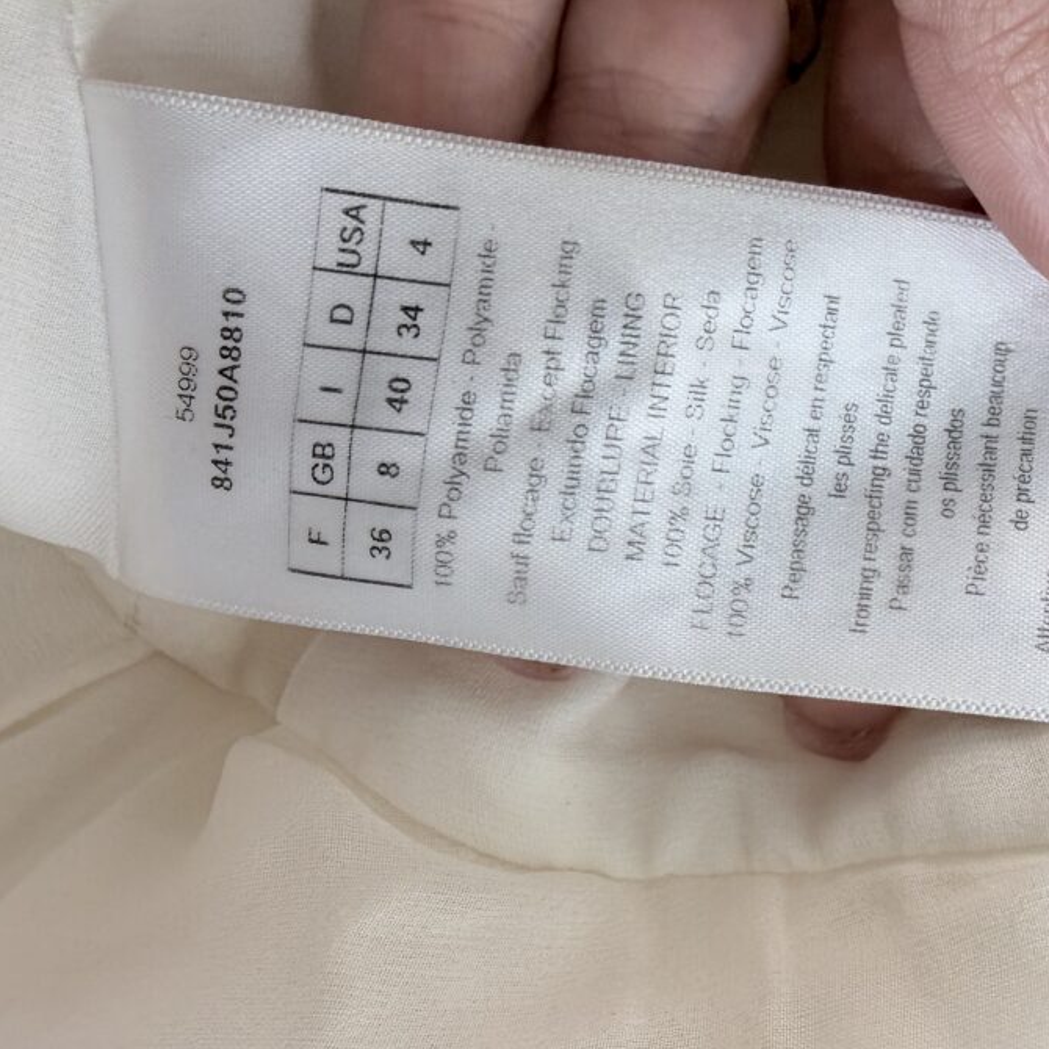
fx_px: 1303
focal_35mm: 38
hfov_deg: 43.2
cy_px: 501
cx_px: 711
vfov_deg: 43.8
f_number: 2.2
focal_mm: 2.22
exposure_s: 1/100
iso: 160
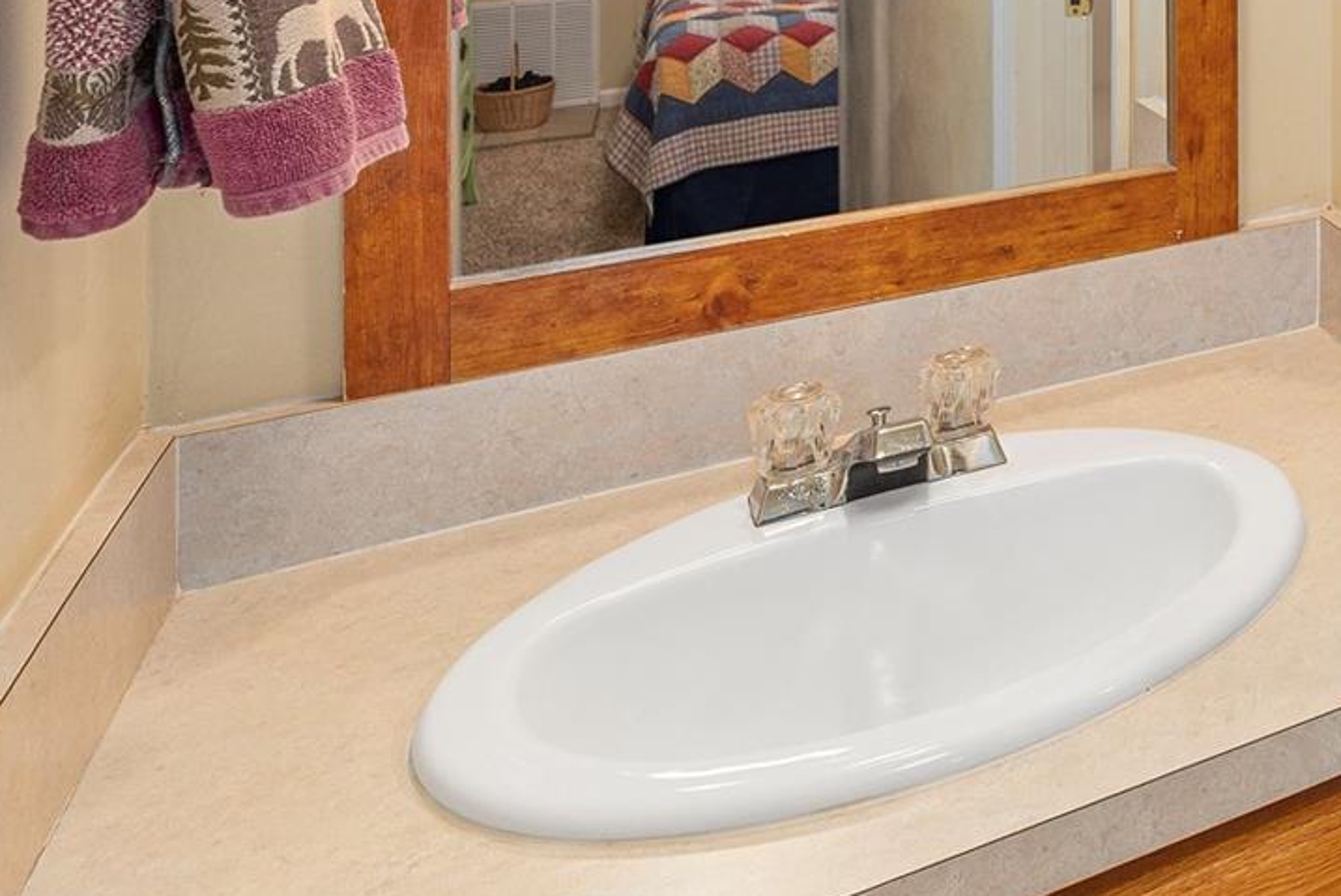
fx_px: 1491
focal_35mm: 40
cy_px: -241
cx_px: 1752
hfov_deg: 34.2
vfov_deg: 28.1
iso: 320
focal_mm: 14
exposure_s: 1/160
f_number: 7.1
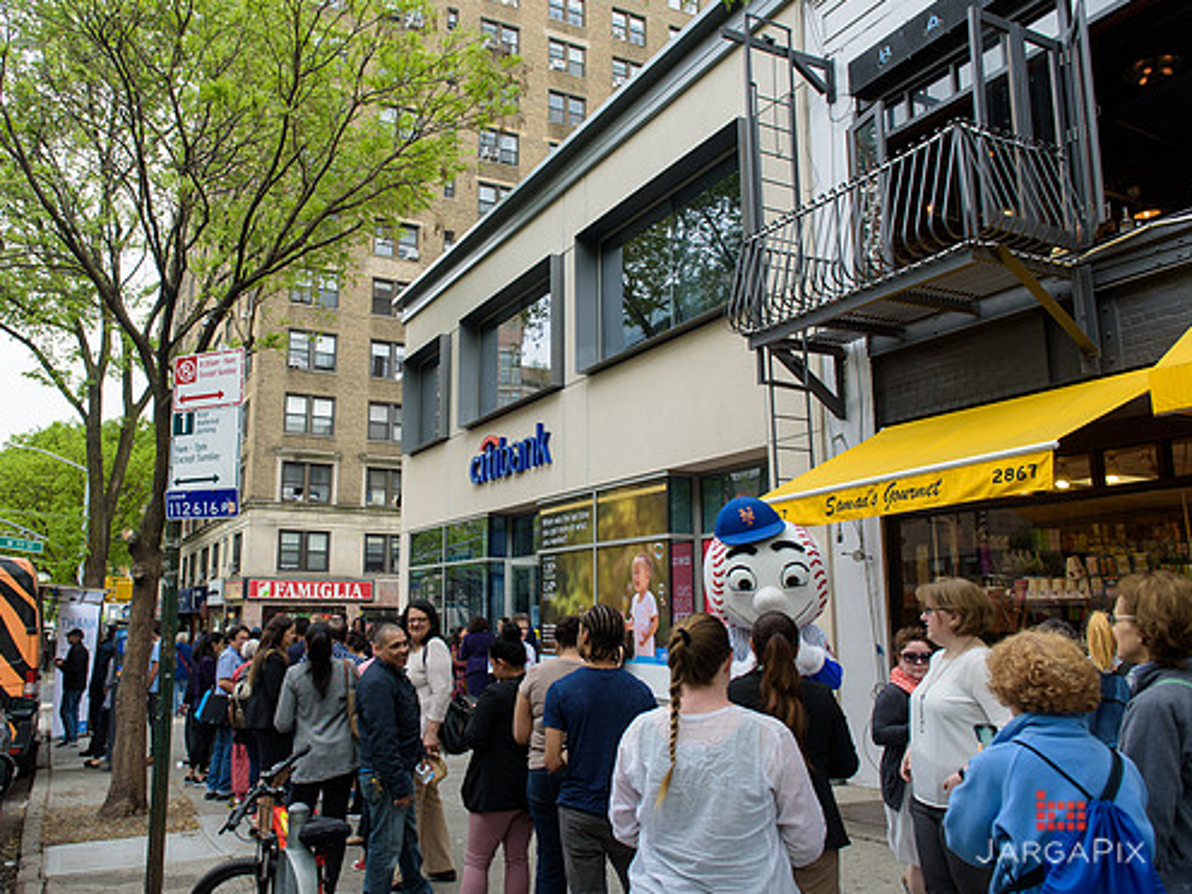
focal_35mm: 27
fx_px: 930
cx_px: 509
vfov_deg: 51.4
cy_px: 451
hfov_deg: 65.0
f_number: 4
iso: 200
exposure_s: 1/250
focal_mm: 24
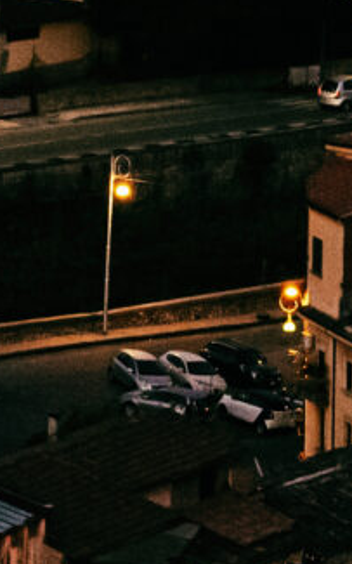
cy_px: 697
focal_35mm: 682
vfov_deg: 3.1
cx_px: 475
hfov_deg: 1.9
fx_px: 10473
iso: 2000
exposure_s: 1/125
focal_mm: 85
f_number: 4
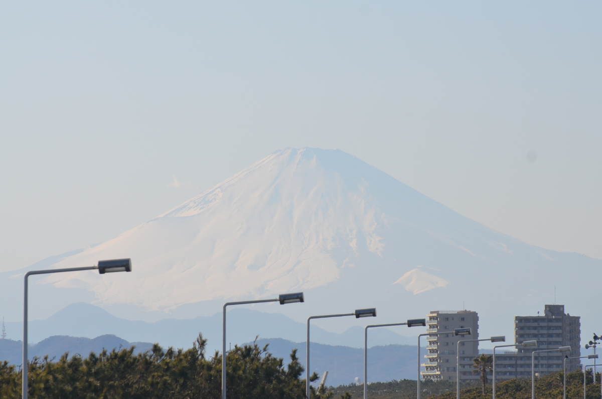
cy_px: 200
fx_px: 4631
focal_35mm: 278
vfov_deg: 4.9
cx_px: 301
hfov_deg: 7.4
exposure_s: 1/2000
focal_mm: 185
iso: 400
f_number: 8
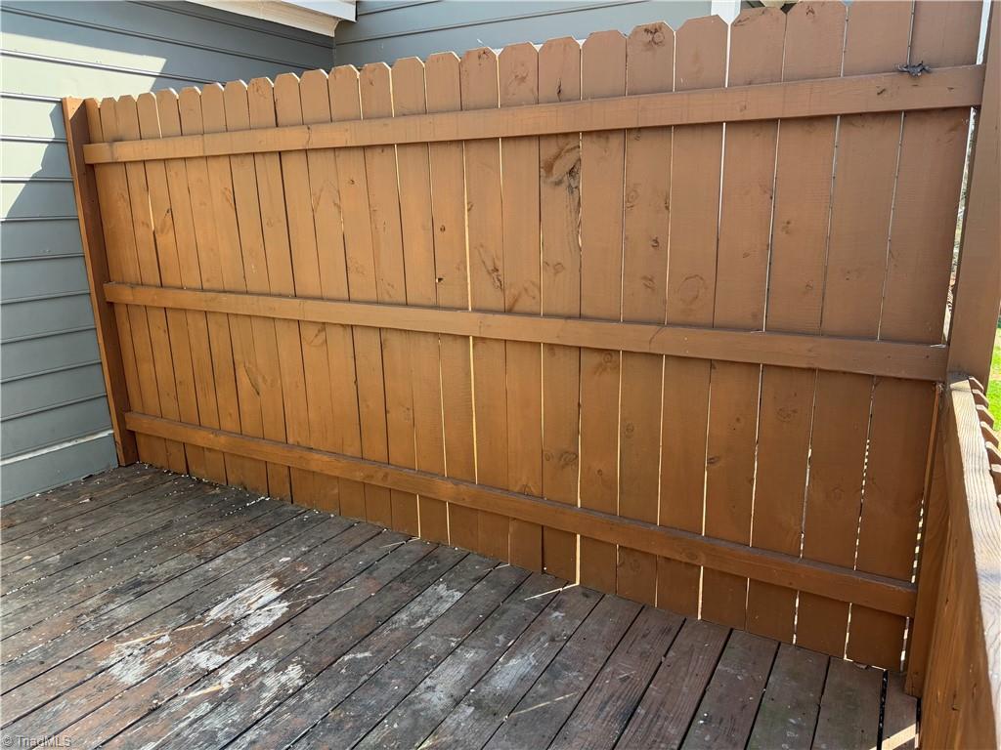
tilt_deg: -13.4
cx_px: 500
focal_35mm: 24
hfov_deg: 71.6
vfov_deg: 56.8
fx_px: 694
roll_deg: +0.4
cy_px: 375
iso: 100
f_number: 1.78
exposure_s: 1/470
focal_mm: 6.76
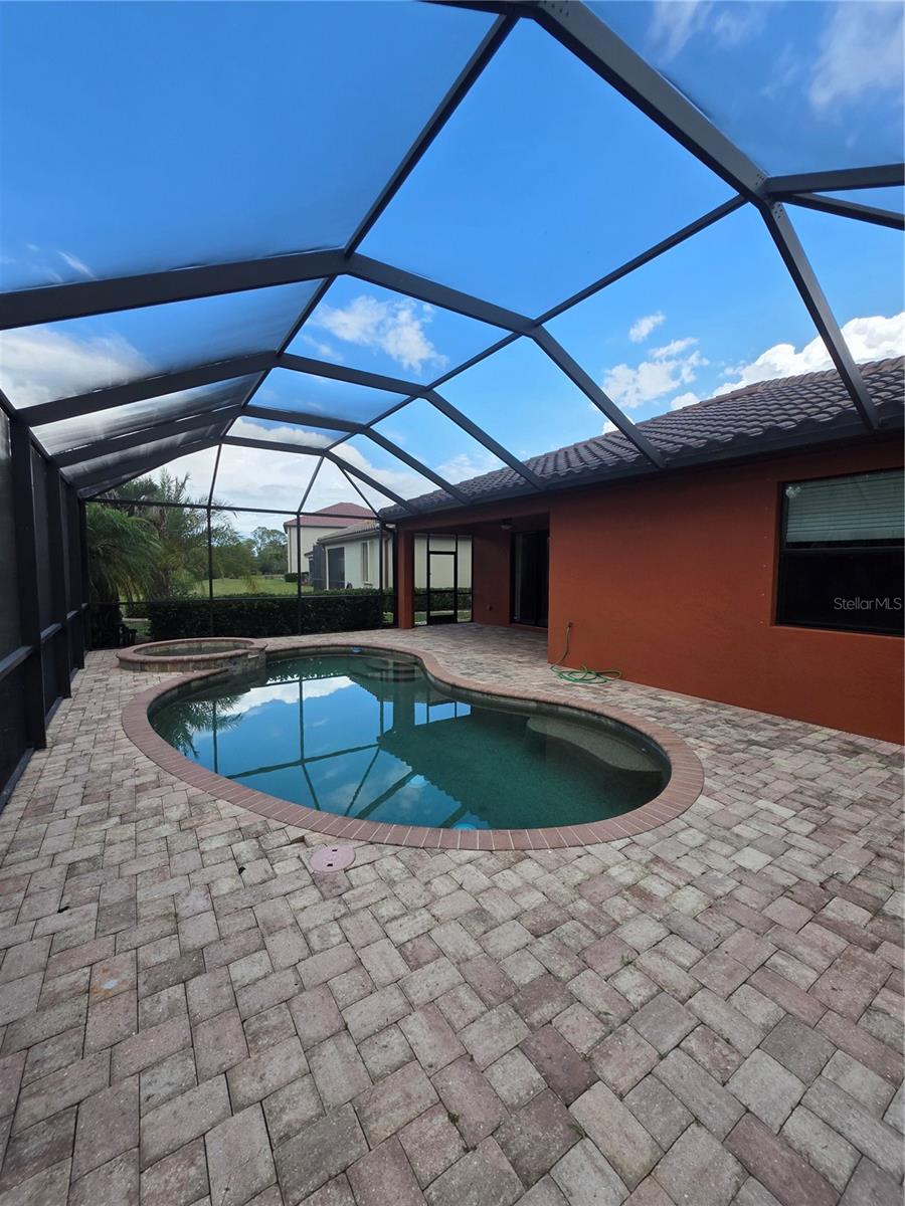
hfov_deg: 89.9
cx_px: 452
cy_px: 603
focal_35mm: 13
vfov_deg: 106.2
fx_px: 453
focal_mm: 2.2
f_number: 1.9
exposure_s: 1/607
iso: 40
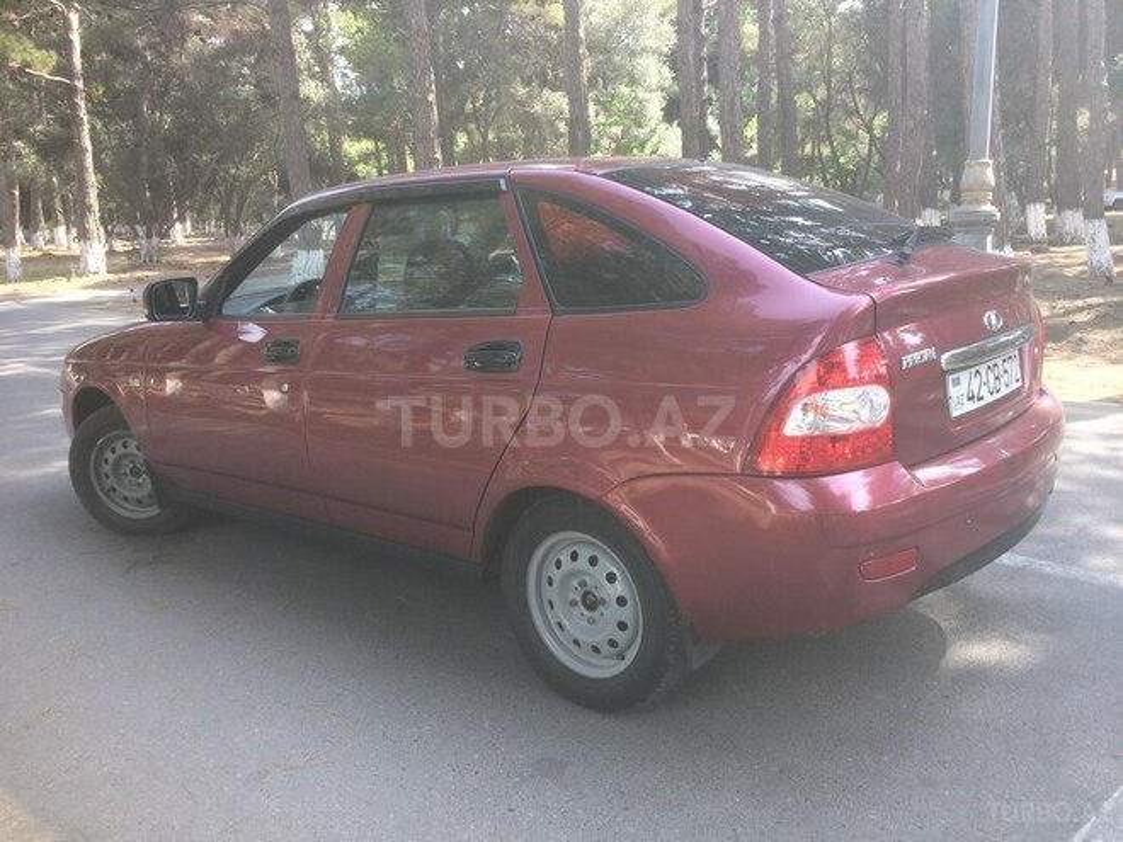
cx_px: 562
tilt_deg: -12.0
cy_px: 421
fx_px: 941
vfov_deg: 48.2
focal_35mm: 29
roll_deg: -1.3
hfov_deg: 61.7
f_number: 2.2
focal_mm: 4.15
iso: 32
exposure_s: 1/252
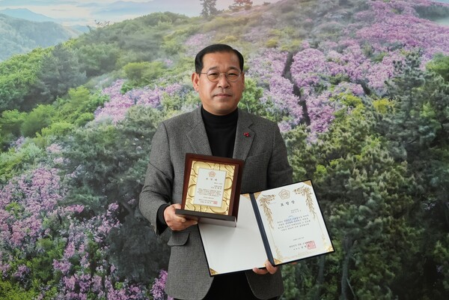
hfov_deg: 23.4
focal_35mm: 87
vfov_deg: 15.7
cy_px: 150
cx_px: 224
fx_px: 1085
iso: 400
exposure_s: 1/100
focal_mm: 87
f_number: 6.3
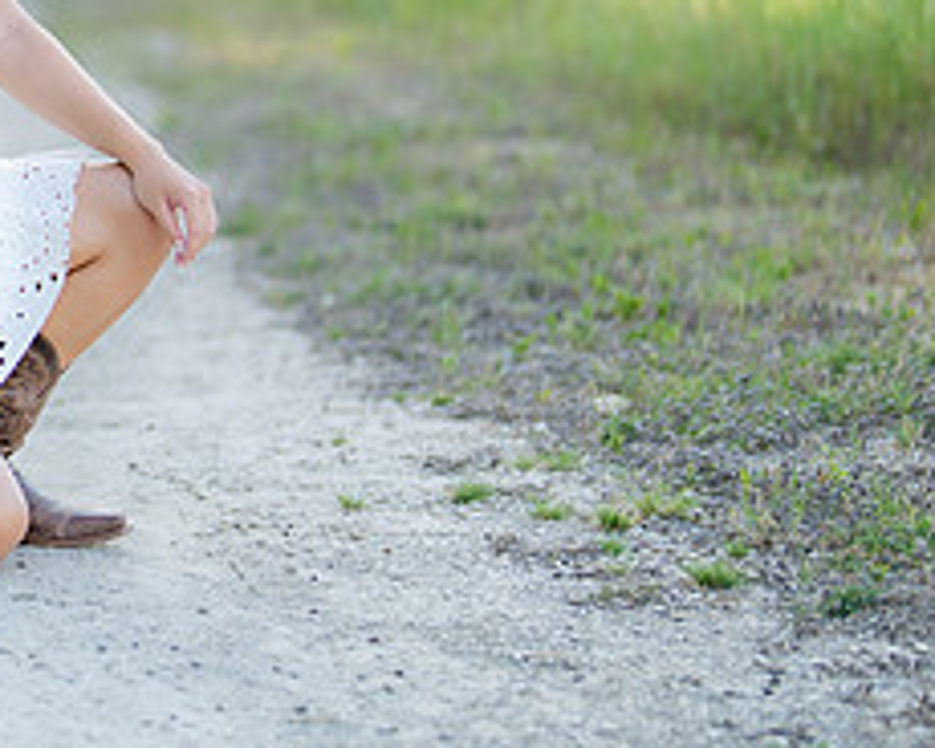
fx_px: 3819
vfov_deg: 11.1
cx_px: -227
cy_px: 73
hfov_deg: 13.5
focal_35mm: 138
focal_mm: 50
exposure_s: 1/1000
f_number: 1.2
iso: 100
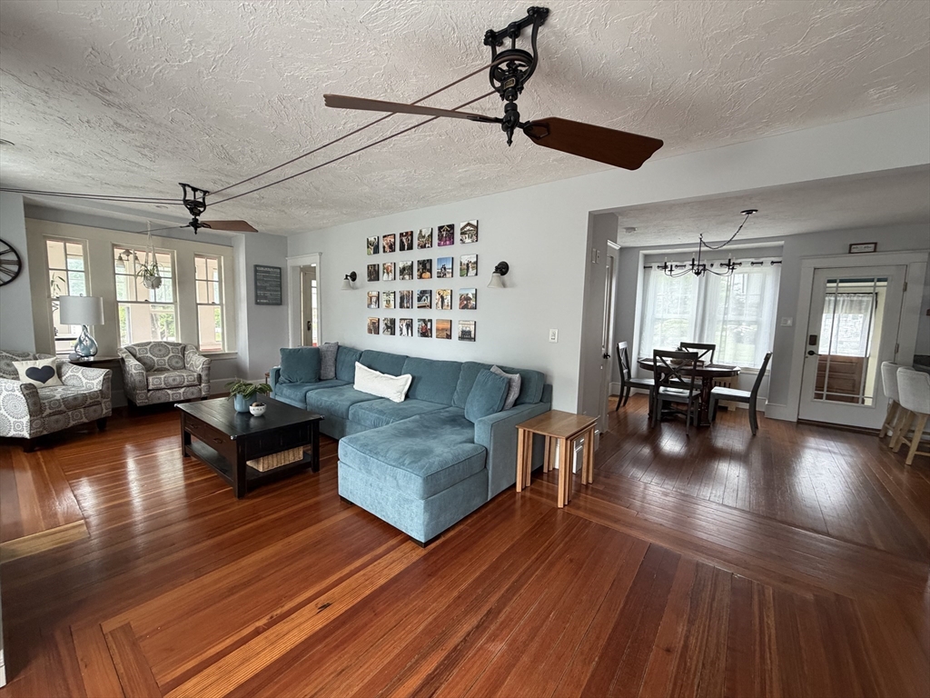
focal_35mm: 14
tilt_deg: -5.4
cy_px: 349
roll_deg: -1.4
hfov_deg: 102.1
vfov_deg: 85.7
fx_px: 376
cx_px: 465
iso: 320
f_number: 2.2
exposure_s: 1/117
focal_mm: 2.22
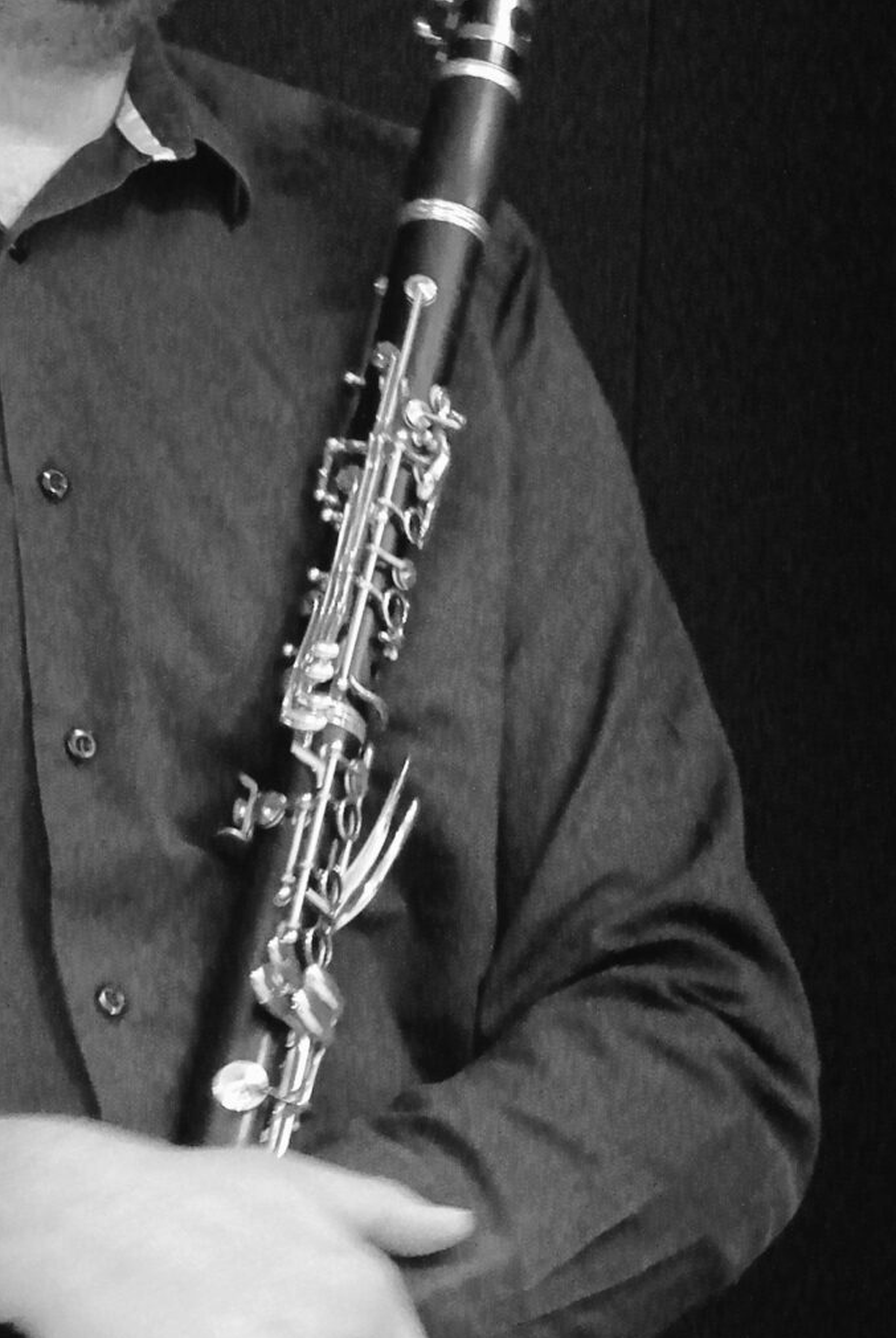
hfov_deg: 5.1
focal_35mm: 271
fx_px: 10086
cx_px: -11
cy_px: 814
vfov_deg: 7.6
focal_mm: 39.8
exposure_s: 1/13
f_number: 3.8
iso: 6400
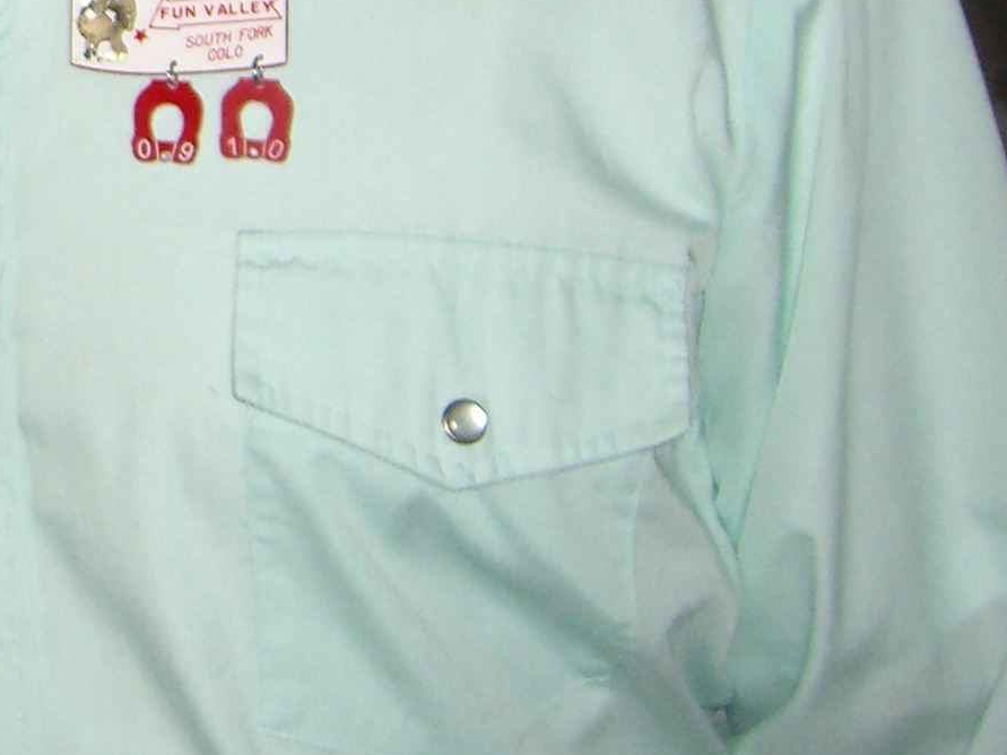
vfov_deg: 10.9
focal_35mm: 131
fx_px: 3810
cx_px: -467
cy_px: -333
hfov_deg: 14.2
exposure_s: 1/60
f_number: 2.8
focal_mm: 7.9
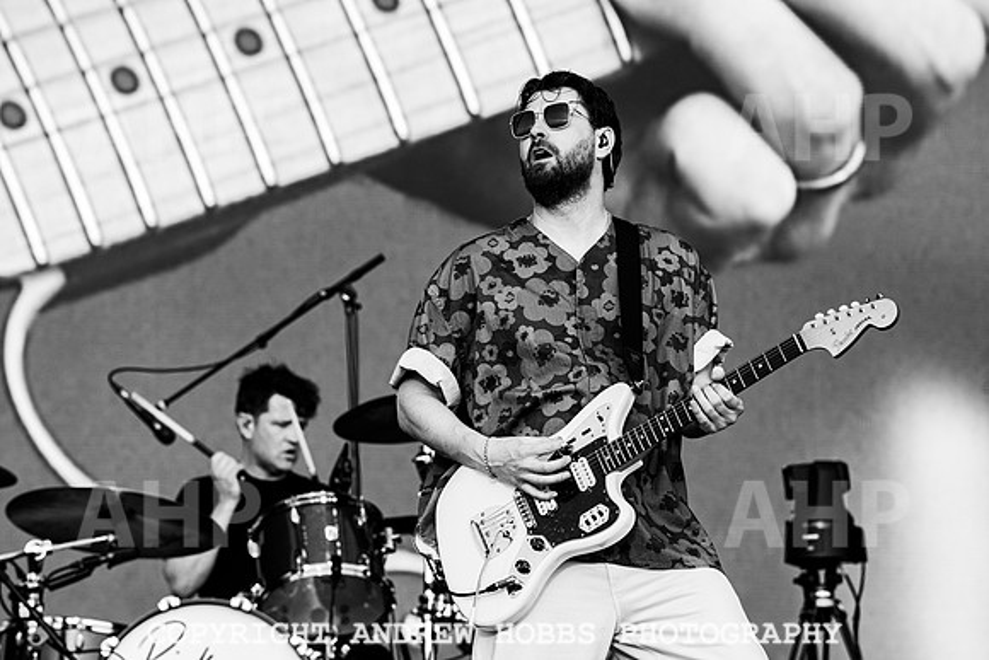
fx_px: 6045
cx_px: 544
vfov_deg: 6.2
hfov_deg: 9.4
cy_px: 306
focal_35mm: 220
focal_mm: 200
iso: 320
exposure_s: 1/400
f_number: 5.6
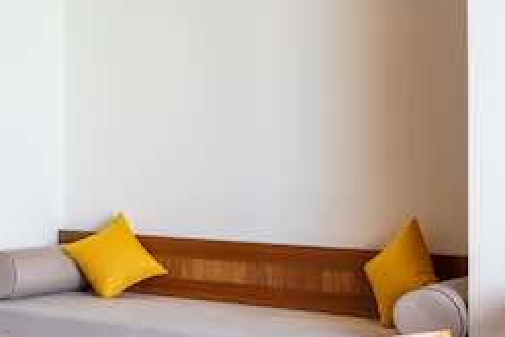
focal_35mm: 81
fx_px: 1137
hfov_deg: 22.5
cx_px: -145
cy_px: 140
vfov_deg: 16.9
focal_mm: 20
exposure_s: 1/10
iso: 50
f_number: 8
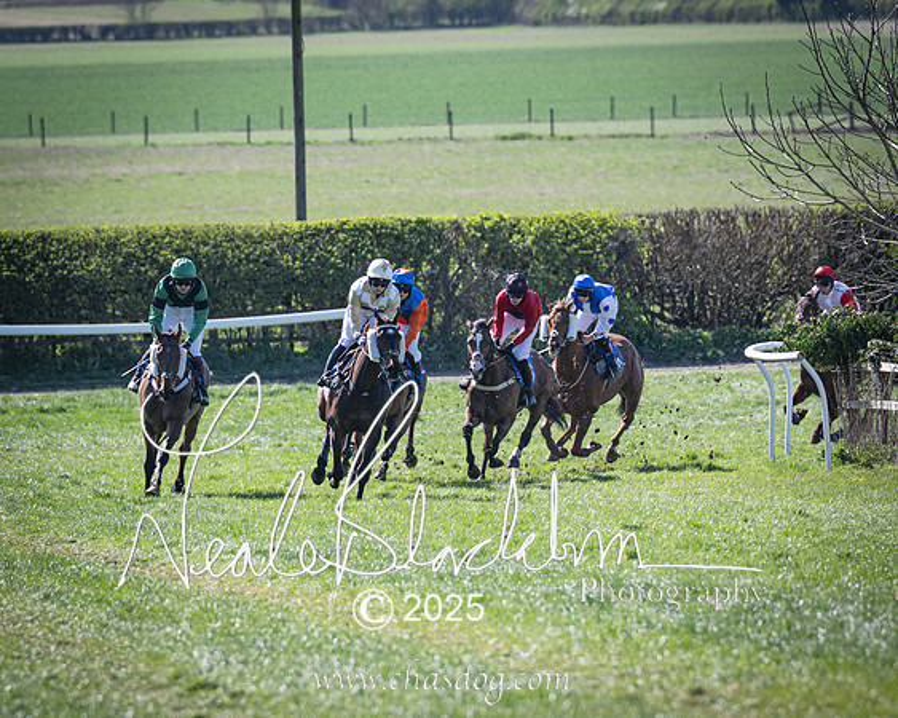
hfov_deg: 4.9
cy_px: 354
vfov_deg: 3.9
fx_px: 10497
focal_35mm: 395
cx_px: 332
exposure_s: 1/2000
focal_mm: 200
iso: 220
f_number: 4
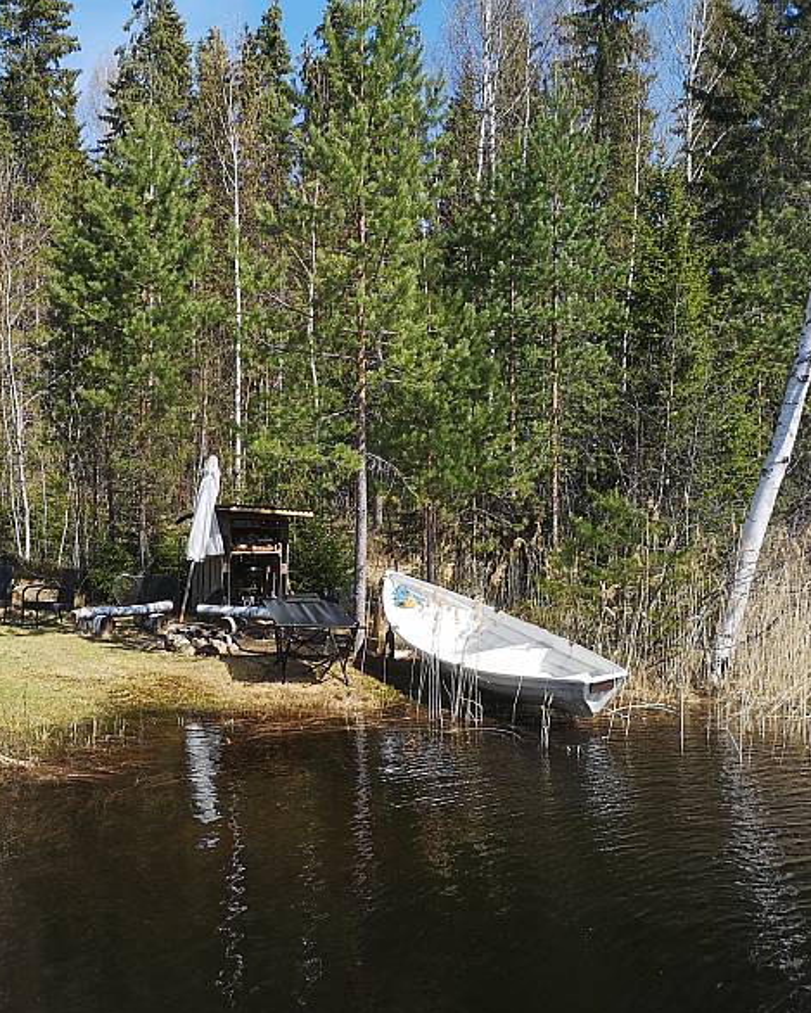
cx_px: 289
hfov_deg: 40.8
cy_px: 517
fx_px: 1080
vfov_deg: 50.3
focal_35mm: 36
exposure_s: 1/1312
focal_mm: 5.58
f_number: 1.8
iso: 50
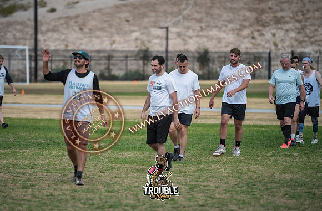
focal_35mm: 221
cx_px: 147
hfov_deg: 9.4
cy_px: 113
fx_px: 1963
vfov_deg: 6.2
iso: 160
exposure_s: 1/3200
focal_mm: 200
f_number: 3.2
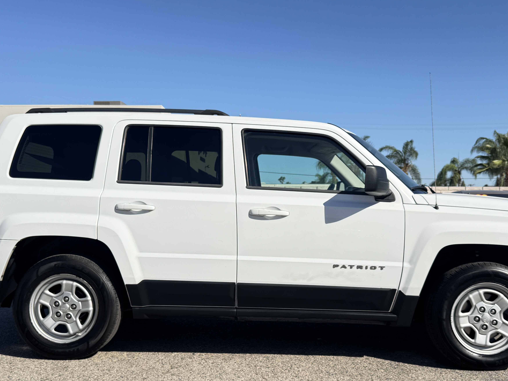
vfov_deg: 36.7
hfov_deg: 47.9
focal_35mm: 39
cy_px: 218
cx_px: 263
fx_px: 572
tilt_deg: -1.4
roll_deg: -0.9
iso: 80
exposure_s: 1/4049
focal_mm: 6.76
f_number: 1.78
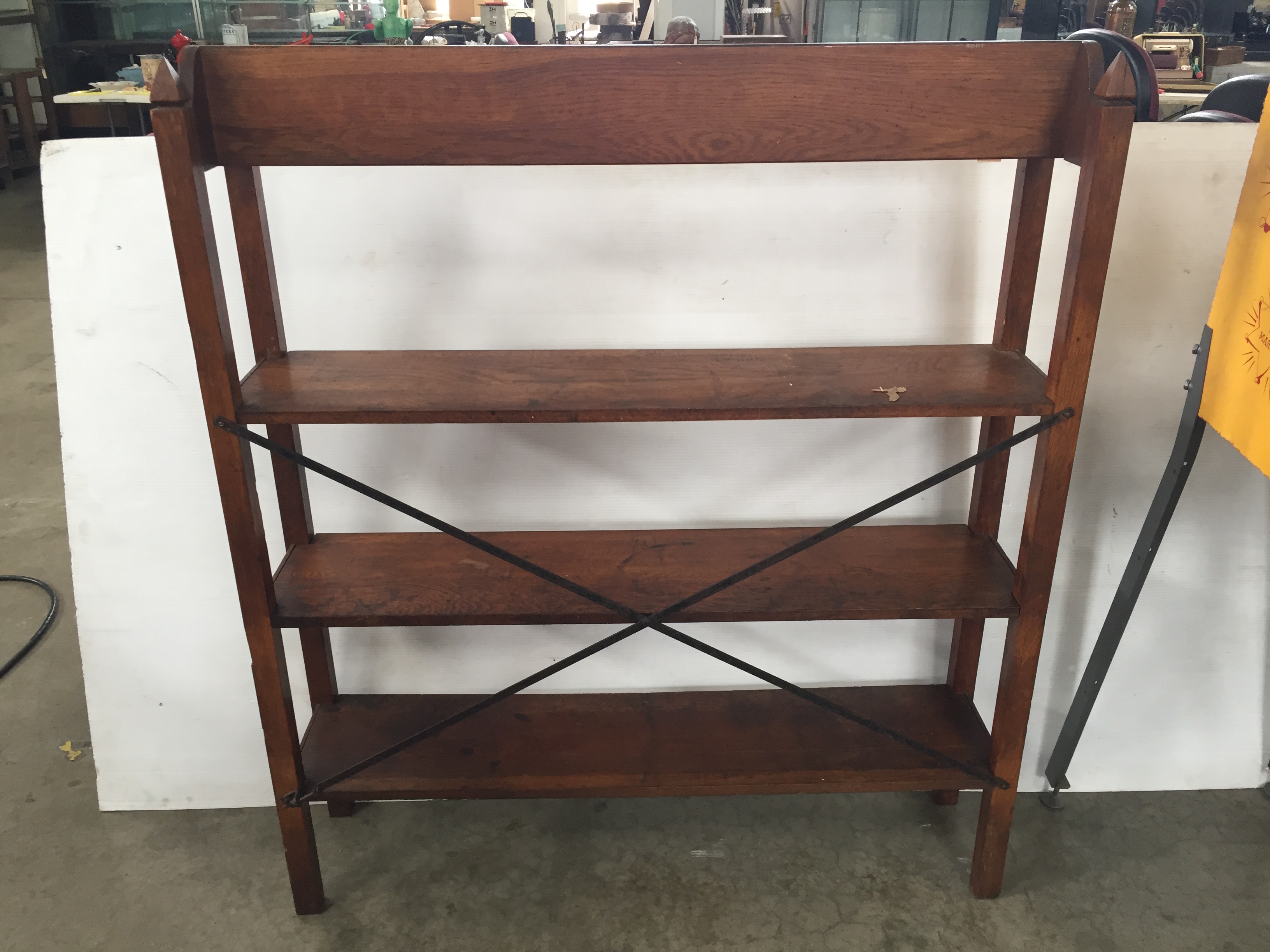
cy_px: 476
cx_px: 635
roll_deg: -1.9
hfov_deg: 61.7
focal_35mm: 29
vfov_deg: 48.2
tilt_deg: -26.8
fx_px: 1064
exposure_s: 1/33
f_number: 2.2
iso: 50
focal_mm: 4.15
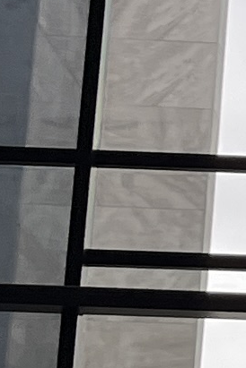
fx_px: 2716
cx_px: 1050
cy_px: 187
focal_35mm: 265
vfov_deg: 7.8
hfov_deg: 4.6
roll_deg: +0.1
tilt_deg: +12.0
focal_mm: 5.1
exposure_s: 1/412
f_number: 1.6
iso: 50
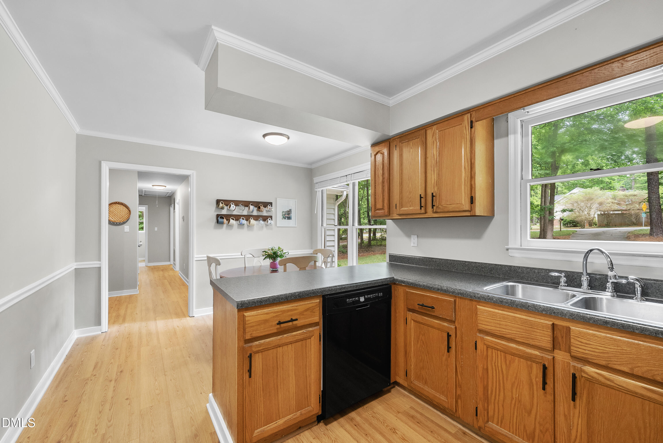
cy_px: 222
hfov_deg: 104.2
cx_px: 332
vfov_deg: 81.3
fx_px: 258
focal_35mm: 14
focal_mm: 14
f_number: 7.1
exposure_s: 1/6
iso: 800
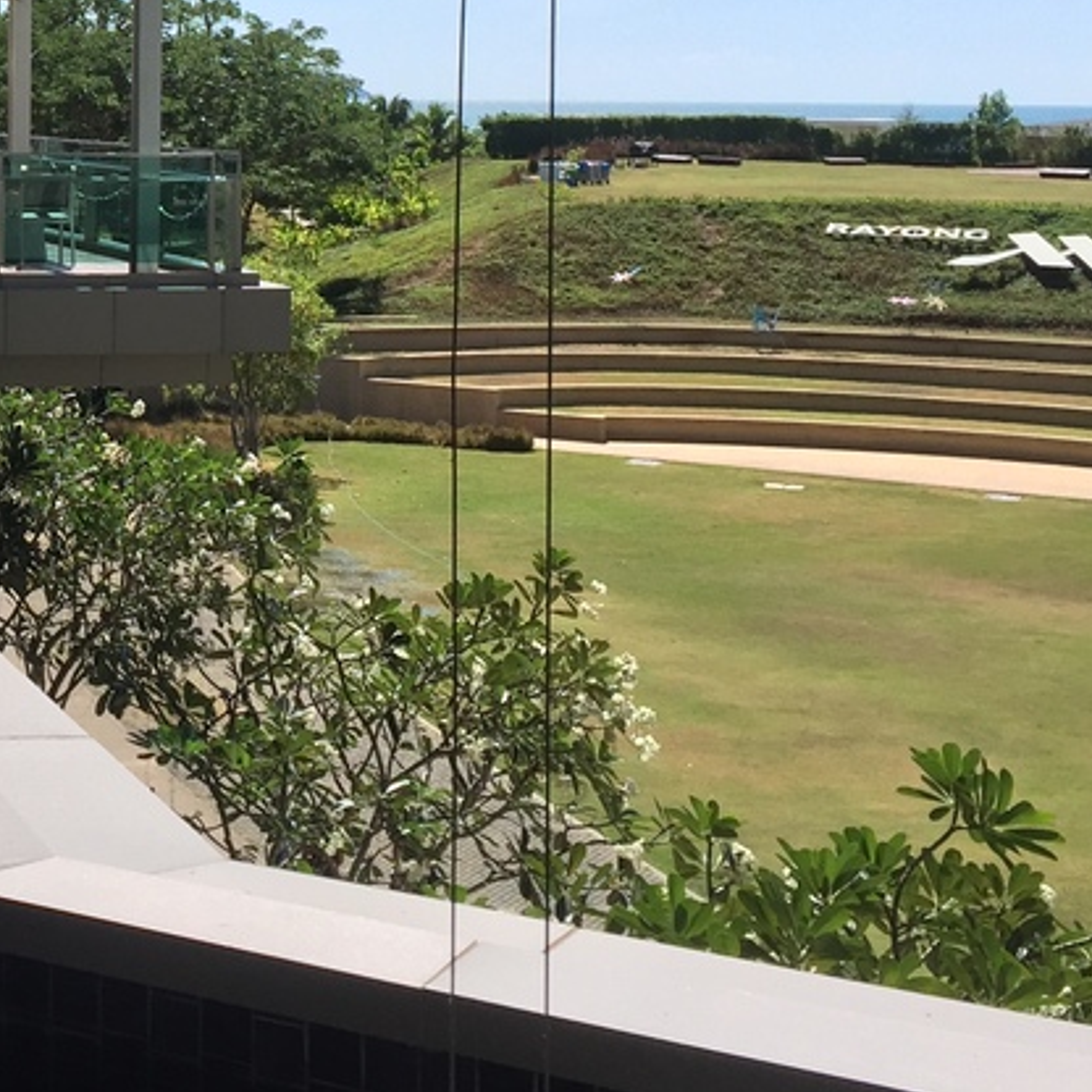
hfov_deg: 22.2
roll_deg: -0.8
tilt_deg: +1.4
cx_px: -84
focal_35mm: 74
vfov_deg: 22.6
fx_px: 2641
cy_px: 50
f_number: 2.2
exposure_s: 1/2326
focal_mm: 4.15
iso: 32
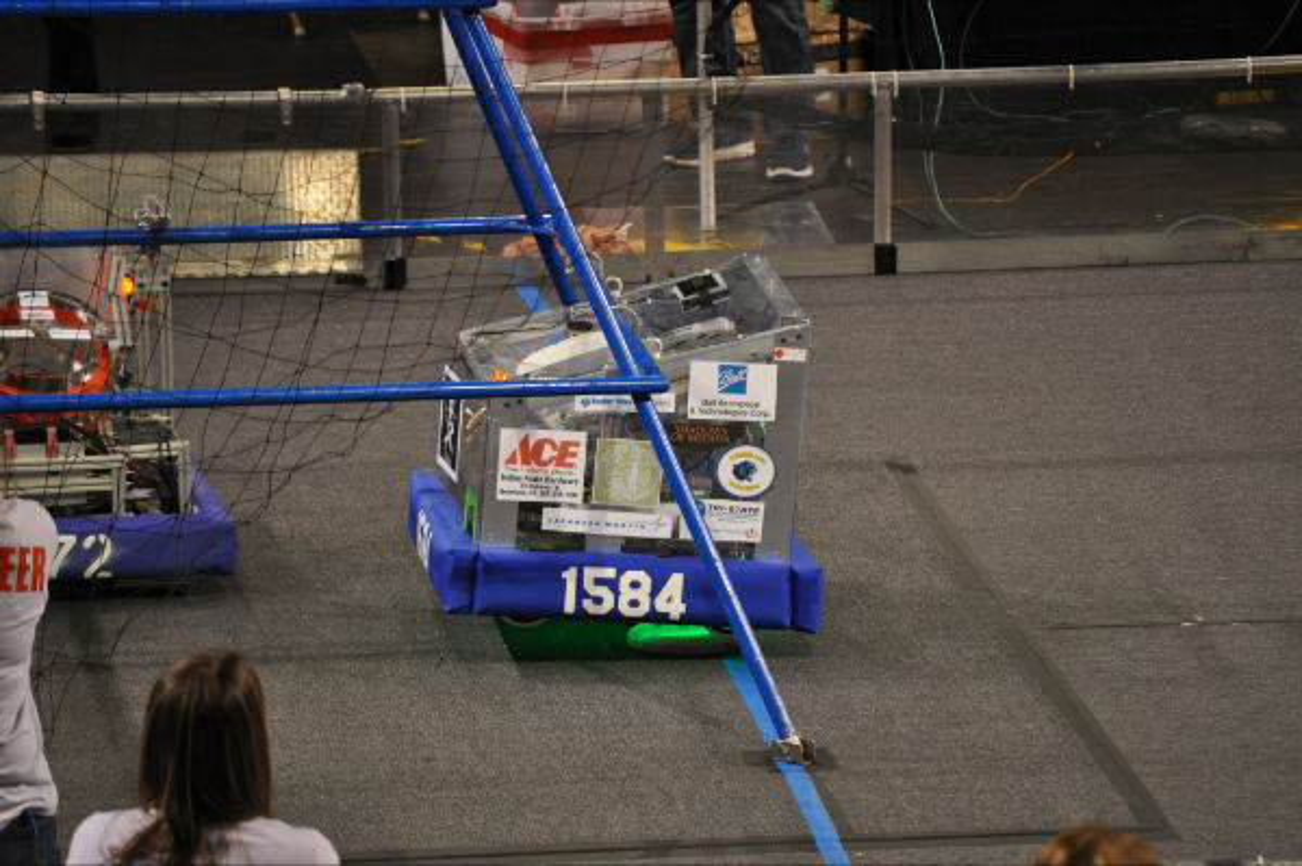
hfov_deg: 6.9
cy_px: 433
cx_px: 651
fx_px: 10841
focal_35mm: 300
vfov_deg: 4.6
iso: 800
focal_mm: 200
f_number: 5.6
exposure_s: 1/125
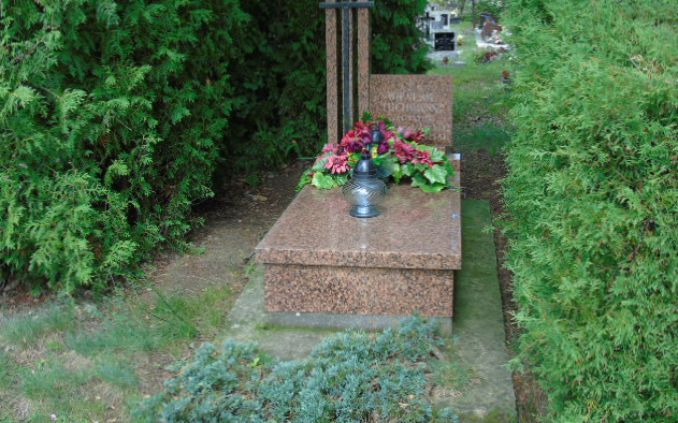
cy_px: 183
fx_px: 794
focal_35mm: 43
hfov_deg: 46.2
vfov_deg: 29.8
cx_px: 335
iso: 80
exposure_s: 1/160
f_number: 3.9
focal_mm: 7.1
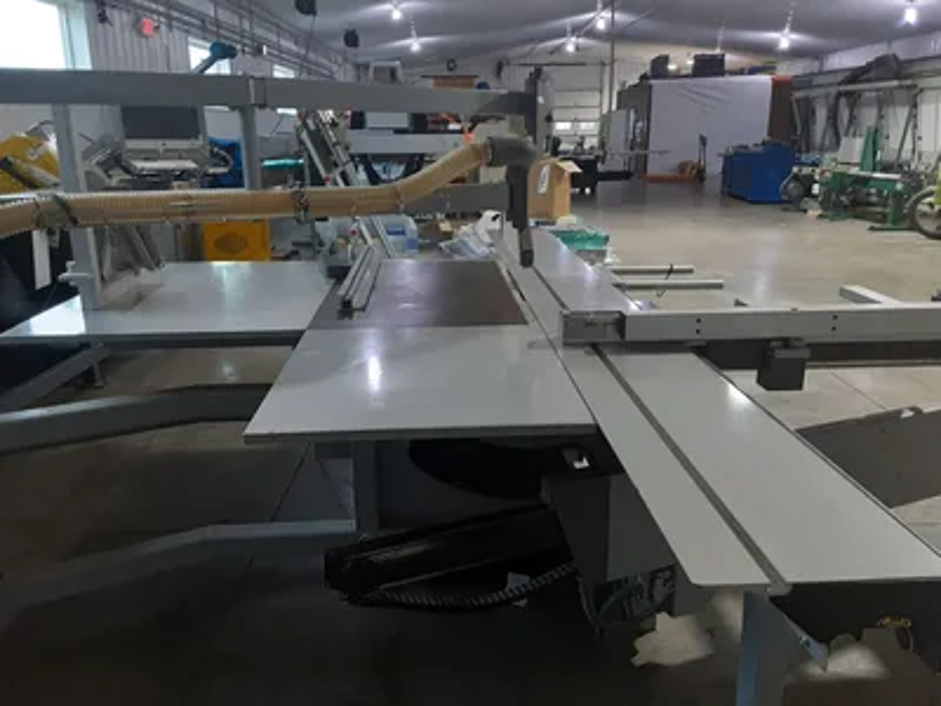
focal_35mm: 28
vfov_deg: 49.7
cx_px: 470
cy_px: 353
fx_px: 761
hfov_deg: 63.4
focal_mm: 2.9
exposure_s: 1/30
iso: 125
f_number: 1.9
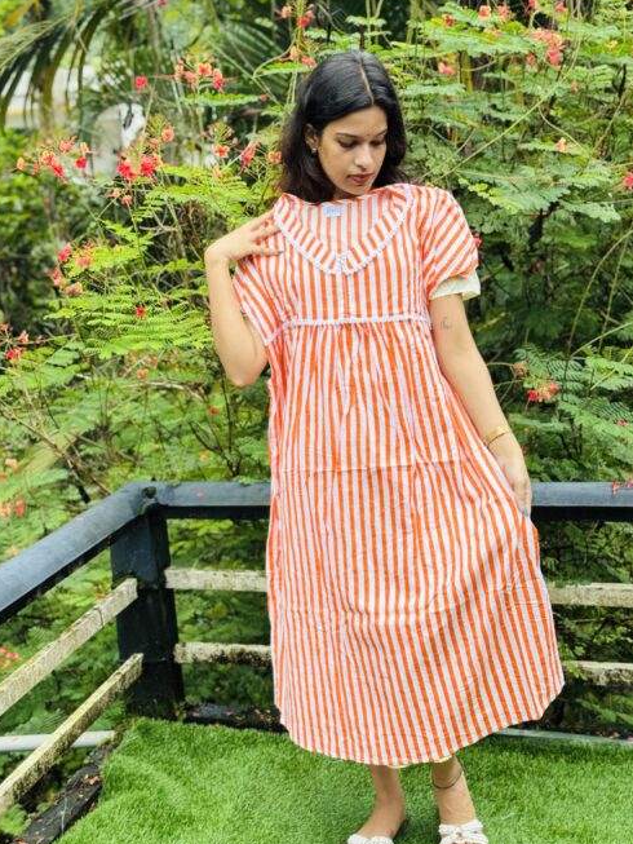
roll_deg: +4.6
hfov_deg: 29.7
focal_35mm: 49
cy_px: 422
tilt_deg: -12.4
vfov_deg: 38.9
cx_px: 315
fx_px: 1194
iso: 64
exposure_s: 1/756
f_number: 1.78
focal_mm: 6.76
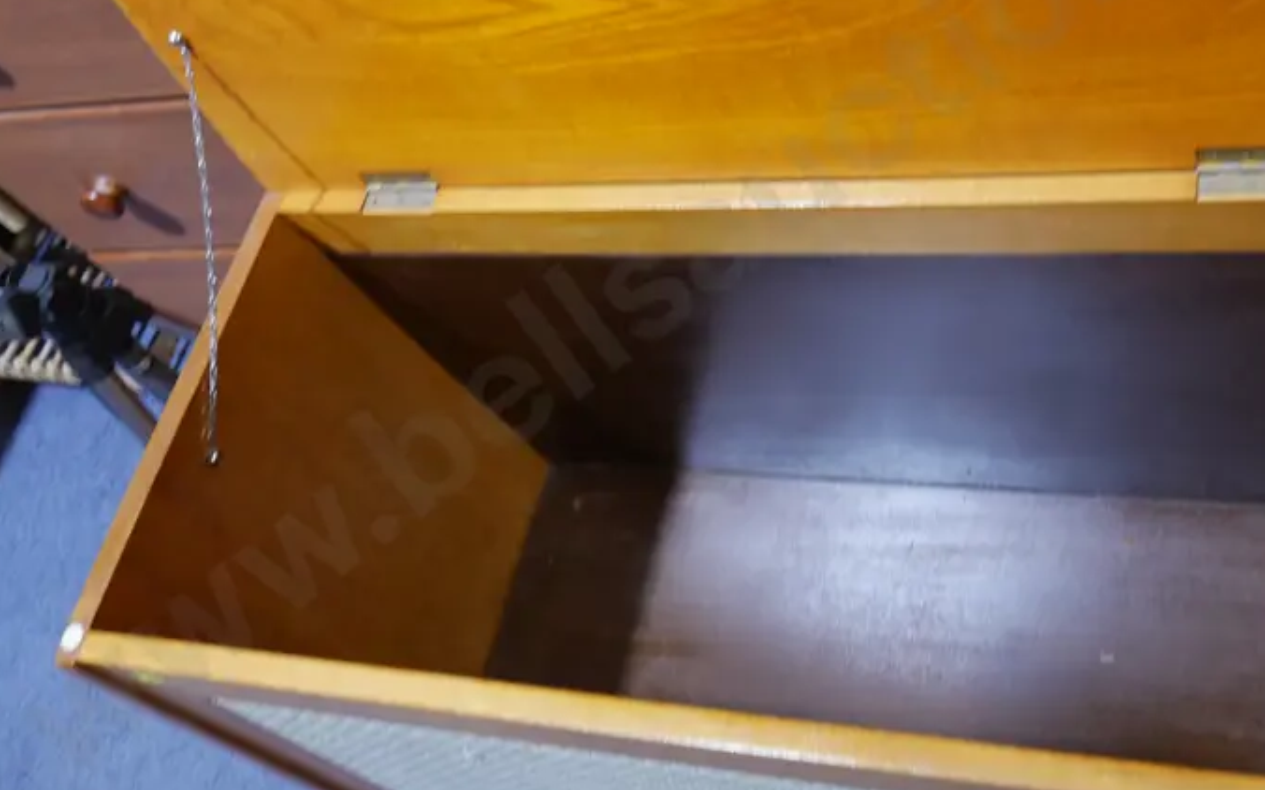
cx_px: 805
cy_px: 175
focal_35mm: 45
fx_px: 1551
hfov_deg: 44.0
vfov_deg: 28.1
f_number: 3.5
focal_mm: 14
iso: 640
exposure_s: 1/60
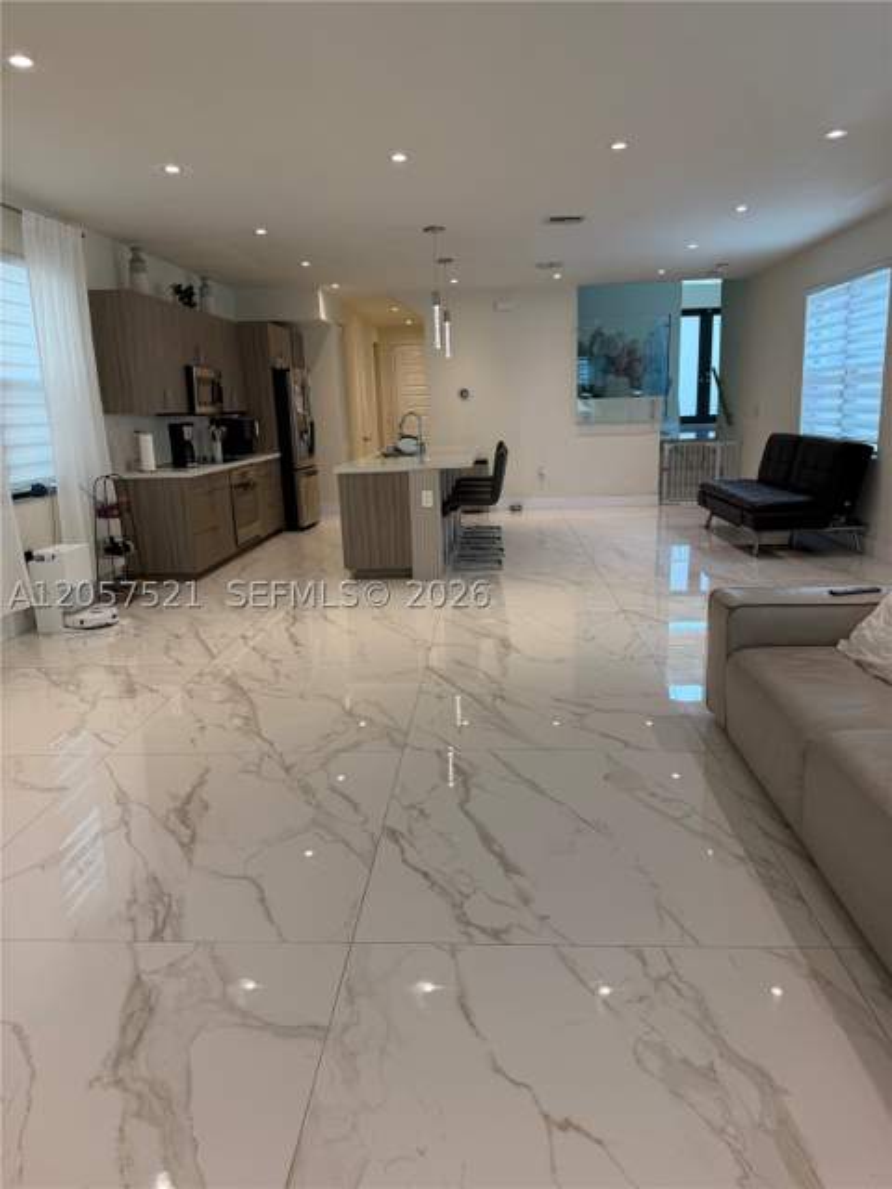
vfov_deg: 71.6
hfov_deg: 56.8
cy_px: 594
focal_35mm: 24
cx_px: 446
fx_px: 825
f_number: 1.78
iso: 100
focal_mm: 6.76
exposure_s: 1/143
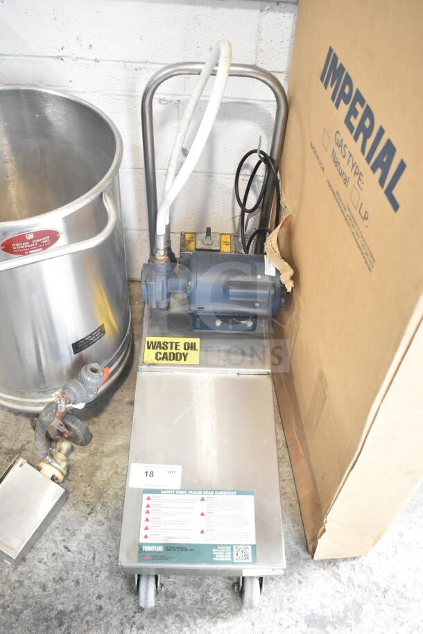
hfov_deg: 40.0
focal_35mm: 33
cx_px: 212
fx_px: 581
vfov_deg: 57.2
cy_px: 317
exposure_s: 1/80
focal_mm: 22
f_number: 4.5
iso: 1600
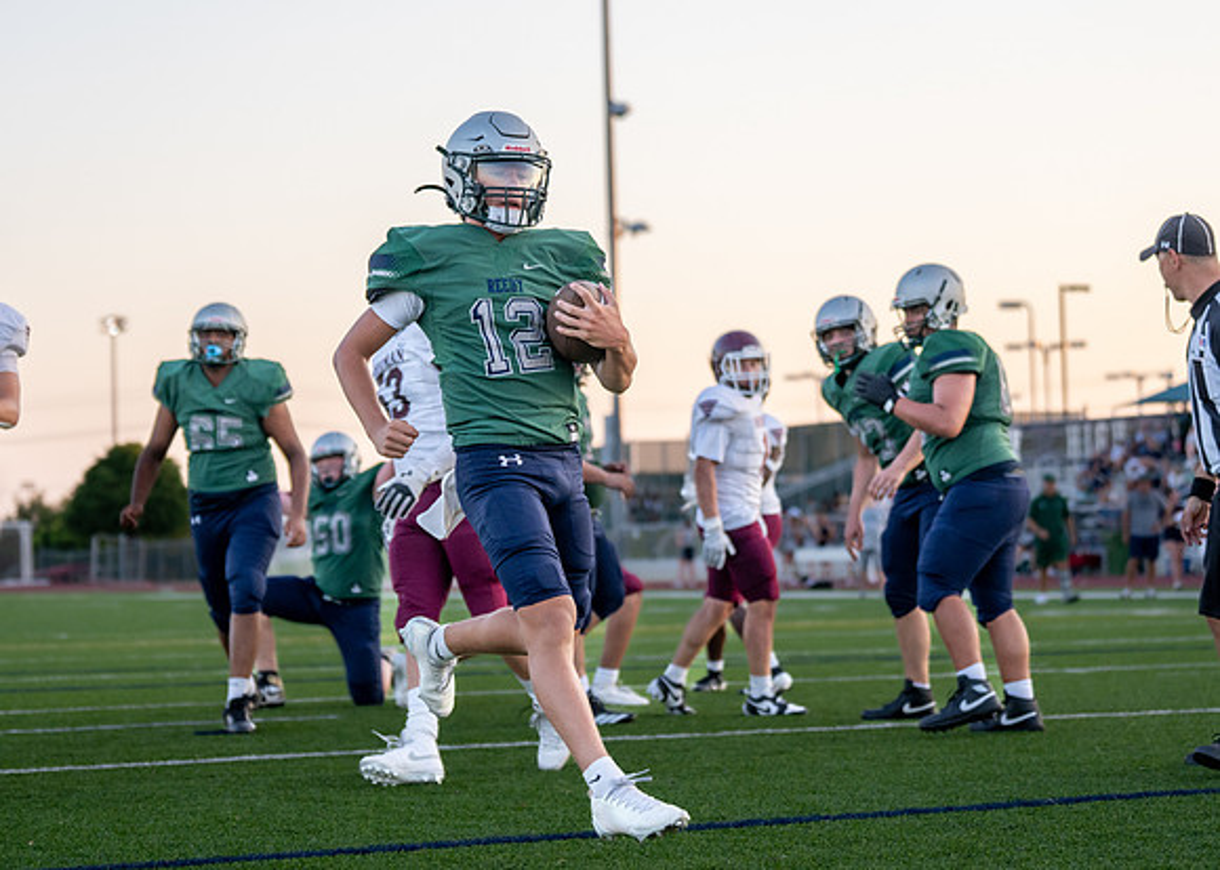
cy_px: 378
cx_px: 521
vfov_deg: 15.5
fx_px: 3206
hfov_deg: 21.5
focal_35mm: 93
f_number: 2.8
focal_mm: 70
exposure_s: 1/1250
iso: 640
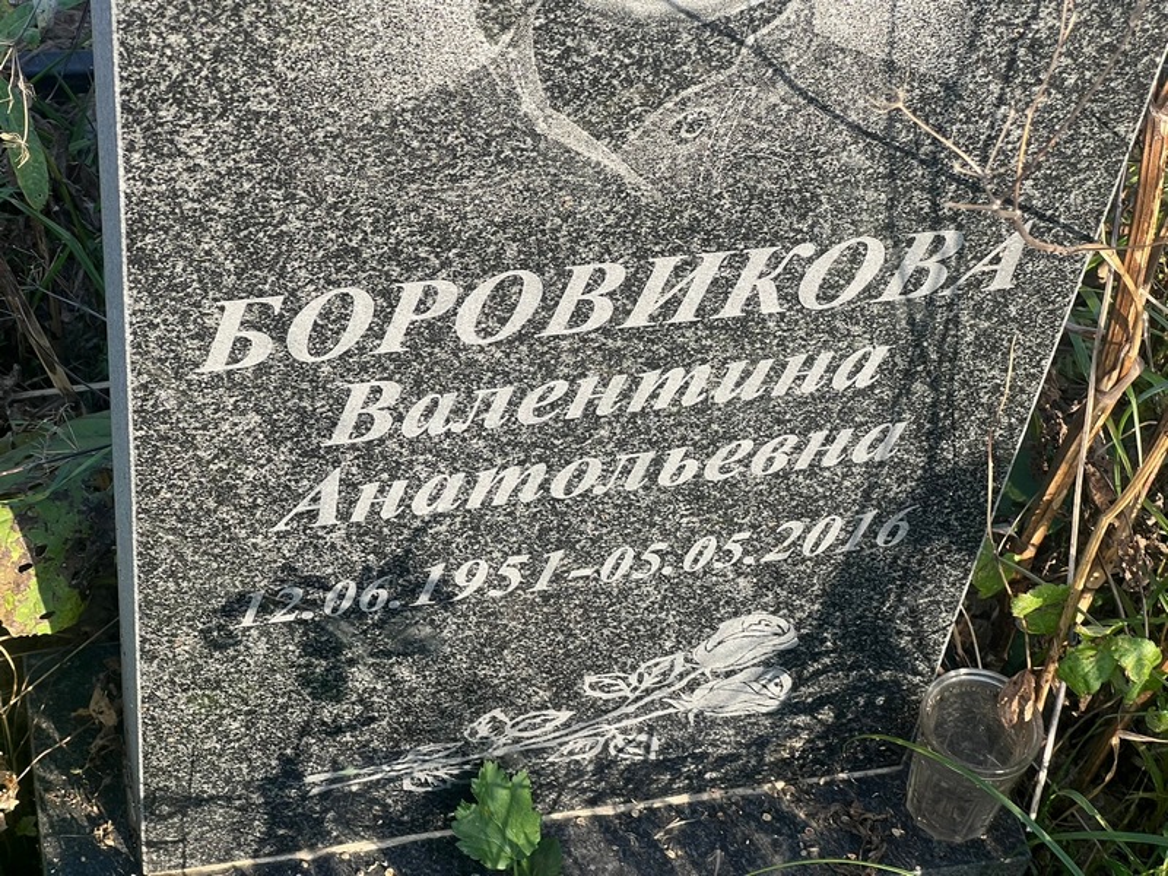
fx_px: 2598
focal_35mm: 77
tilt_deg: -48.3
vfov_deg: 19.1
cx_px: 584
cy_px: 438
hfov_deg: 25.3
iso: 32
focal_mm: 9
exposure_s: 1/128
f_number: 2.8
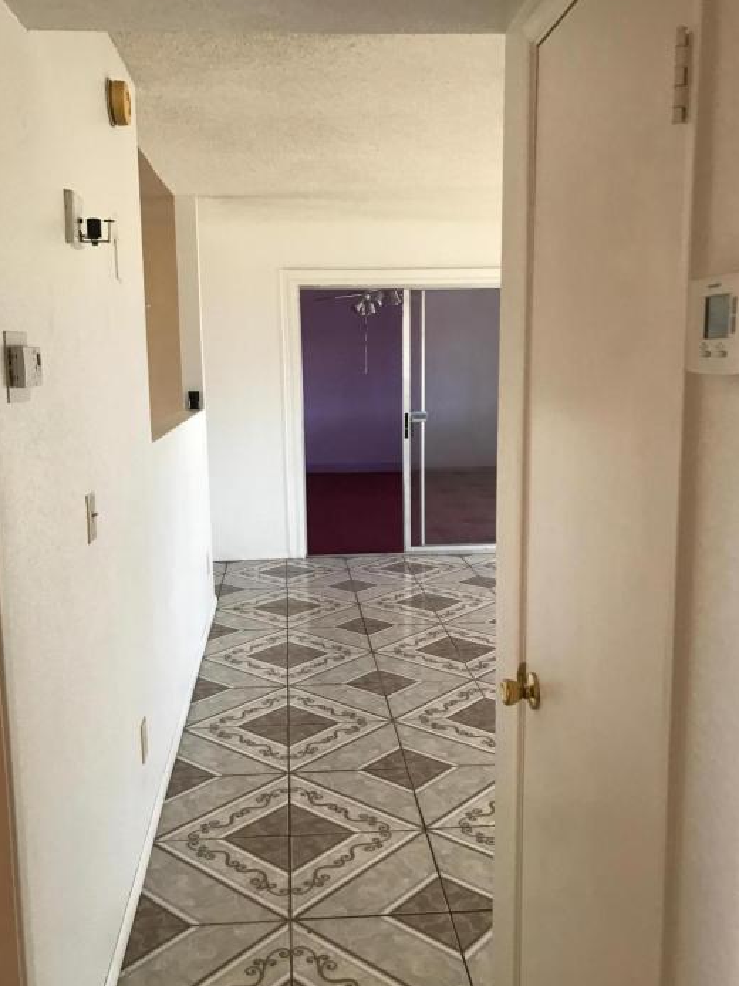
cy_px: 500
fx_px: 883
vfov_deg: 58.4
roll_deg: +1.7
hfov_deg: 45.4
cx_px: 335
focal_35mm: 31
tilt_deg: -8.1
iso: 32
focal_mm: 3.99
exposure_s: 1/30
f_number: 1.8
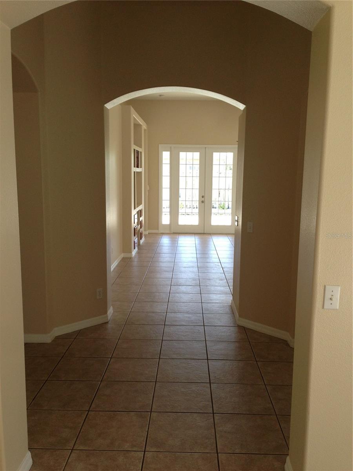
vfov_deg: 55.4
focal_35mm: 33
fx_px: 449
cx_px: 176
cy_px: 236
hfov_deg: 42.9
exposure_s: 1/120
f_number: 2.4
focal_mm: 4.13
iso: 80
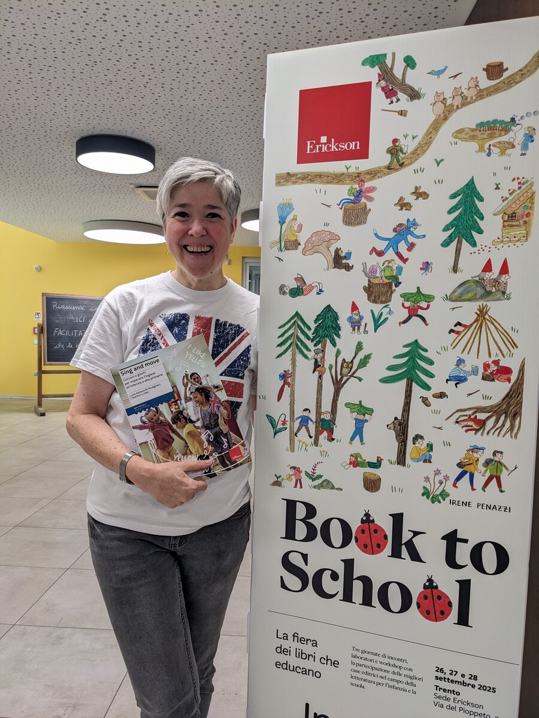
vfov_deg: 65.3
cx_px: 270
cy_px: 359
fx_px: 561
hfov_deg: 51.4
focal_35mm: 27
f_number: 1.73
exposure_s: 1/99.9
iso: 66
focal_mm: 4.38
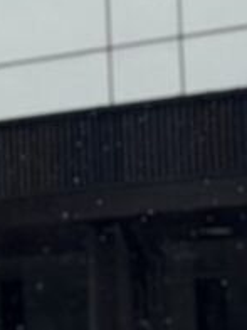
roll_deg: -1.0
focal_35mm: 313
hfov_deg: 4.5
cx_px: -586
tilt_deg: +9.1
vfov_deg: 6.3
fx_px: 2978
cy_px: 34
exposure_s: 1/2976
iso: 64
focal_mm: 6.76
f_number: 1.78
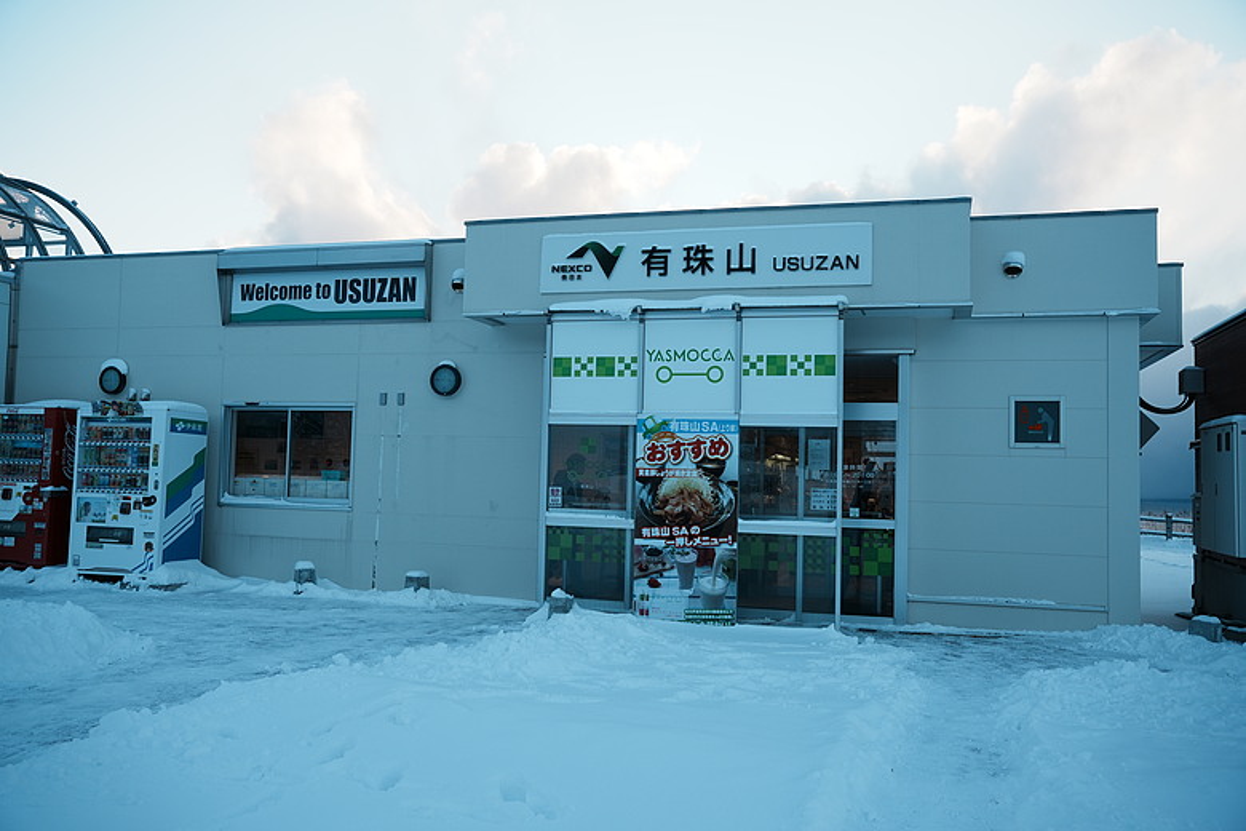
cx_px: 623
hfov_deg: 61.1
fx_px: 1056
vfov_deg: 43.0
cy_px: 416
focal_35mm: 30
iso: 250
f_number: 4
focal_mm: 30.5
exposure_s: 1/640
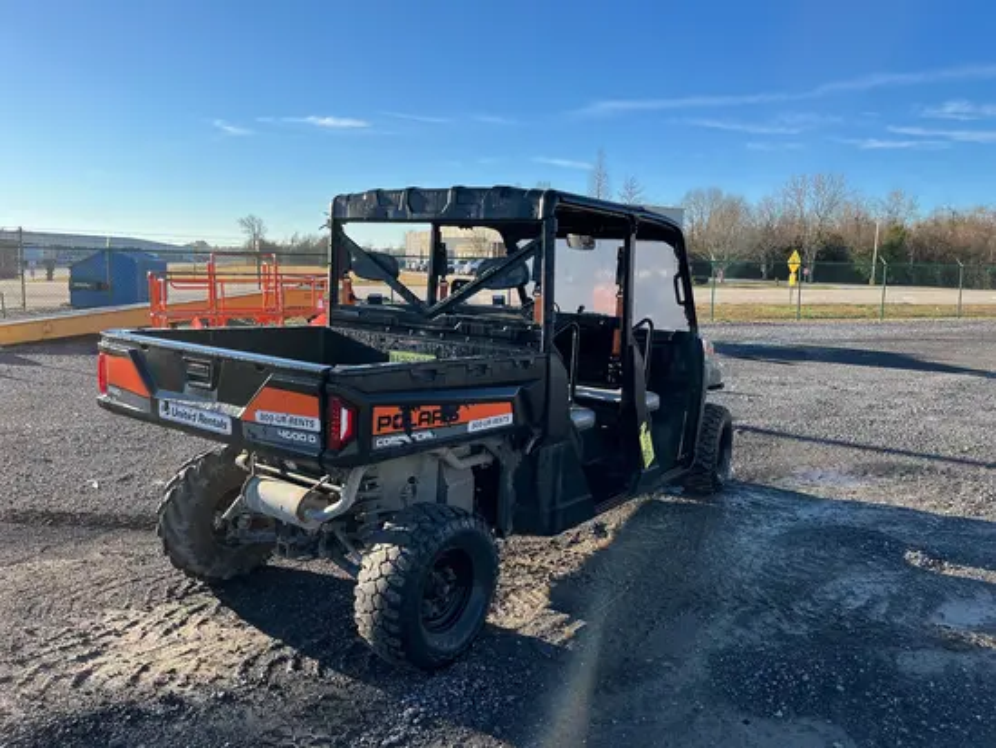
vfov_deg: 53.1
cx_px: 498
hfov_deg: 67.3
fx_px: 748
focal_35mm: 26
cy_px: 374
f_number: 1.6
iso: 50
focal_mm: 5.1
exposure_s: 1/1536
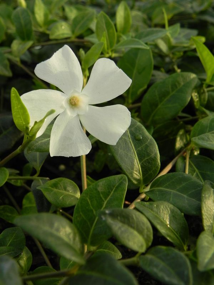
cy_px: 142
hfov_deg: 35.1
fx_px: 338
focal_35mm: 41
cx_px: 107
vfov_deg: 45.8
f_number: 3.5
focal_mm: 7.3
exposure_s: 1/400
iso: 160
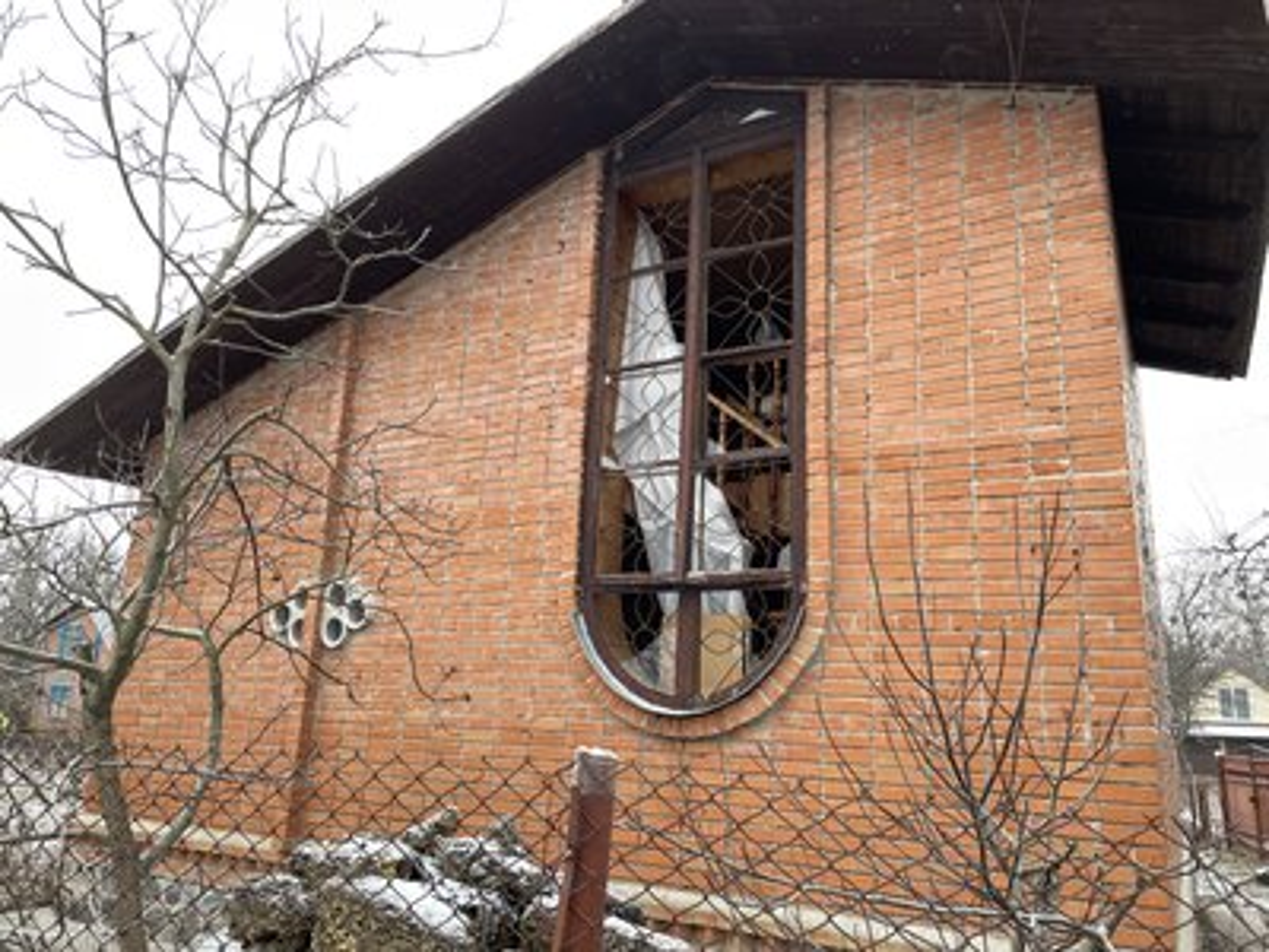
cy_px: 476
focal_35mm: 26
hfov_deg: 67.3
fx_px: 953
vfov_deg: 53.1
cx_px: 634
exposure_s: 1/401
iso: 32
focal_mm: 4.2
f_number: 1.6
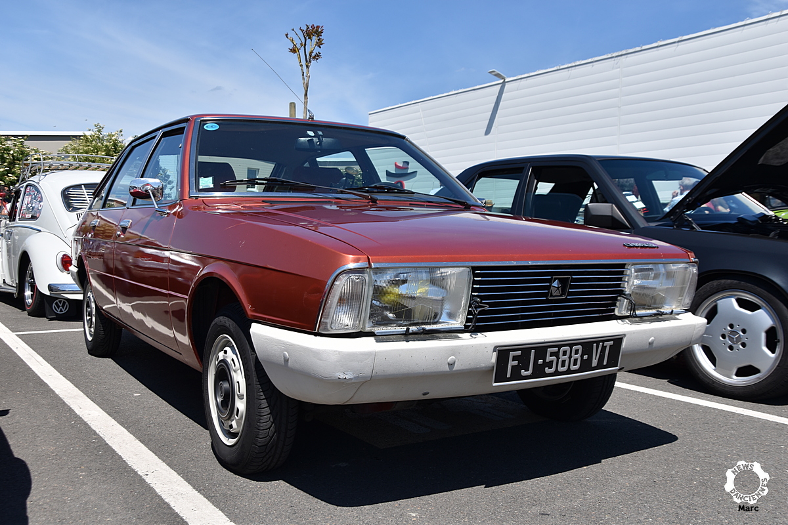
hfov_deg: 57.2
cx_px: 394
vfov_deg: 40.0
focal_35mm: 33
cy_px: 262
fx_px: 722
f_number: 8
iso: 100
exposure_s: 1/250
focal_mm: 22
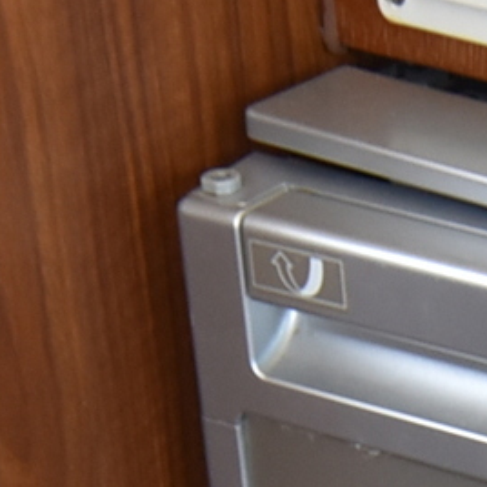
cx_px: 750
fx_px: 3788
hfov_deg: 7.2
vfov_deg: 7.1
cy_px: 973
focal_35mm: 238
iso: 400
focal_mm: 20
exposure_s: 1/80
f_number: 5.6
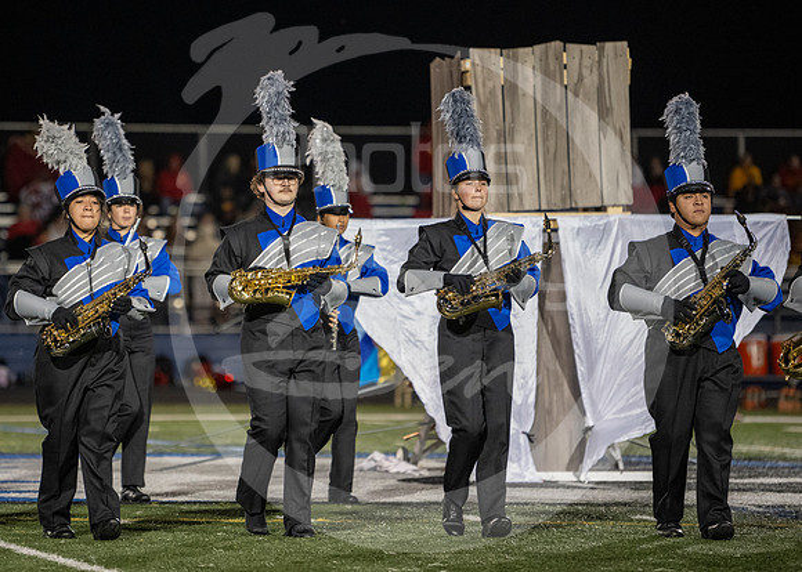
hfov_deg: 8.3
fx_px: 5504
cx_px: 298
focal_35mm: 242
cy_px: 237
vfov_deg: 6.0
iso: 4000
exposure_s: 1/500
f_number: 2.8
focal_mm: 185
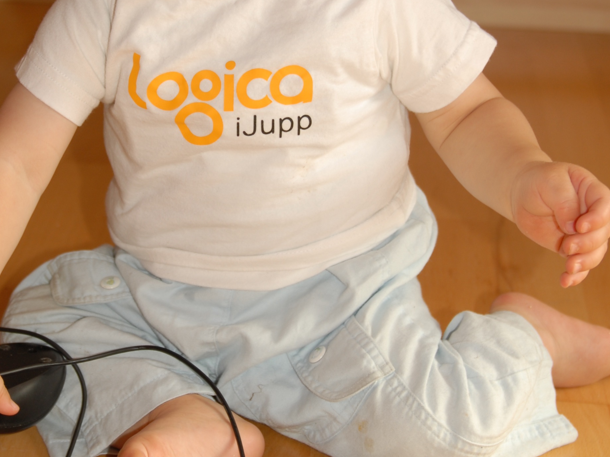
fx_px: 1709
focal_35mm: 97
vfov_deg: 15.2
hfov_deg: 20.2
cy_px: 140
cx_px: 244
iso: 125
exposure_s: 1/250
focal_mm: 32
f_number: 3.2
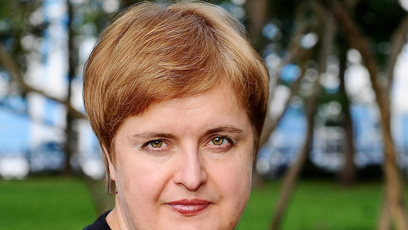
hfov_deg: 11.8
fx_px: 1969
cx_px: 264
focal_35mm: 182
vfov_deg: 6.7
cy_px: 194
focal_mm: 70
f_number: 5
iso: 200
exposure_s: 1/160
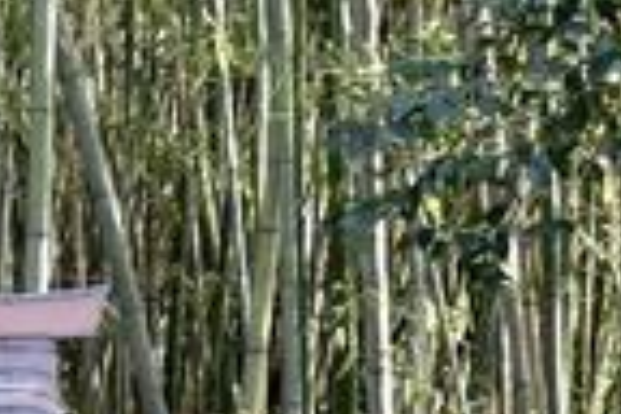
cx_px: -267
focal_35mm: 212
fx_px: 3650
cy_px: 448
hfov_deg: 9.5
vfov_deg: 6.5
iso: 400
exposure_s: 1/50
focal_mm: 27
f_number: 8
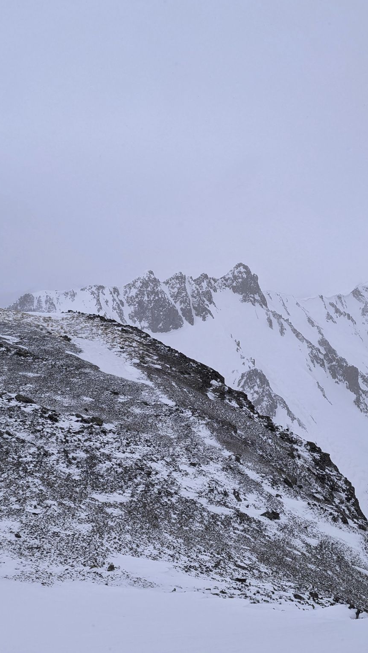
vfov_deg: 56.6
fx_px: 607
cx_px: 297
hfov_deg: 32.7
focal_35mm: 35
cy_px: 325
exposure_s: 1/5952
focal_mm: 6.81
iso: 49
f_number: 1.85
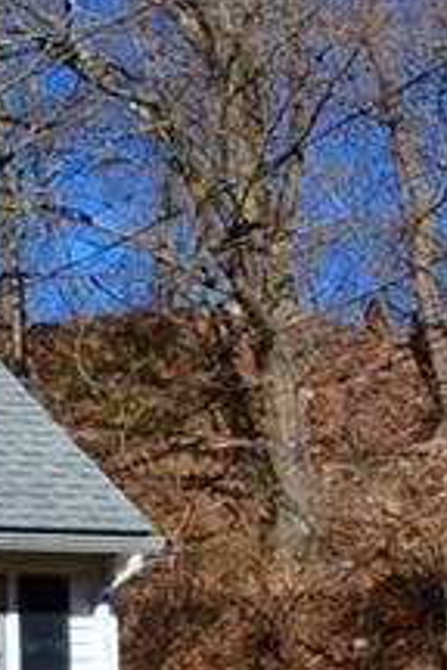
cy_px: 490
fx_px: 2645
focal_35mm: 142
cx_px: -692
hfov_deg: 8.6
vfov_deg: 14.4
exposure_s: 1/500
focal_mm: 20
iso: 280
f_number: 11
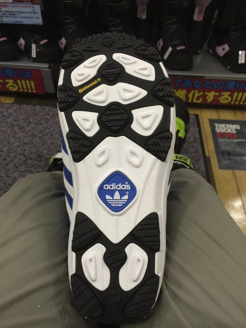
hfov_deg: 46.8
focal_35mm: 30
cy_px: 164
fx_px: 284
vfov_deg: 60.0
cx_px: 123
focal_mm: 4.12
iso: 64
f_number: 2.2
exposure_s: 1/30
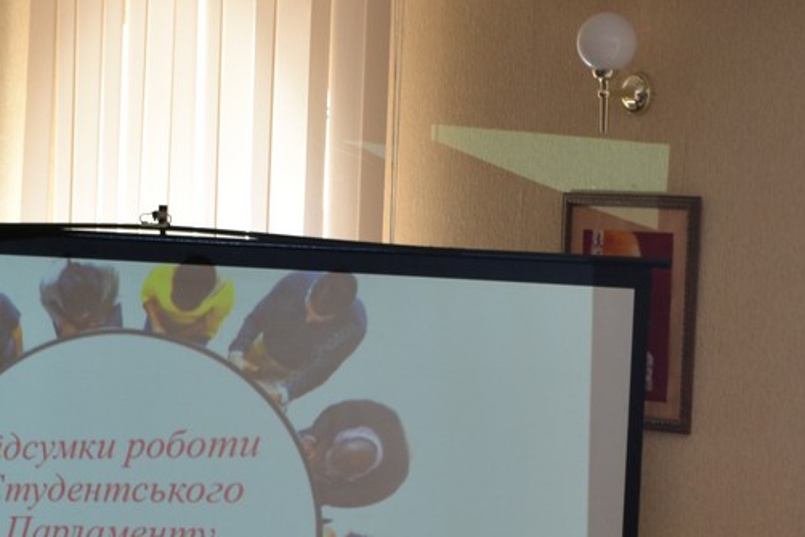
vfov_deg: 10.6
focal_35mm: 129
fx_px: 2885
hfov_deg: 15.7
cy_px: 460
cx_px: 80
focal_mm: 36
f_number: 5
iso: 400
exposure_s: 1/60
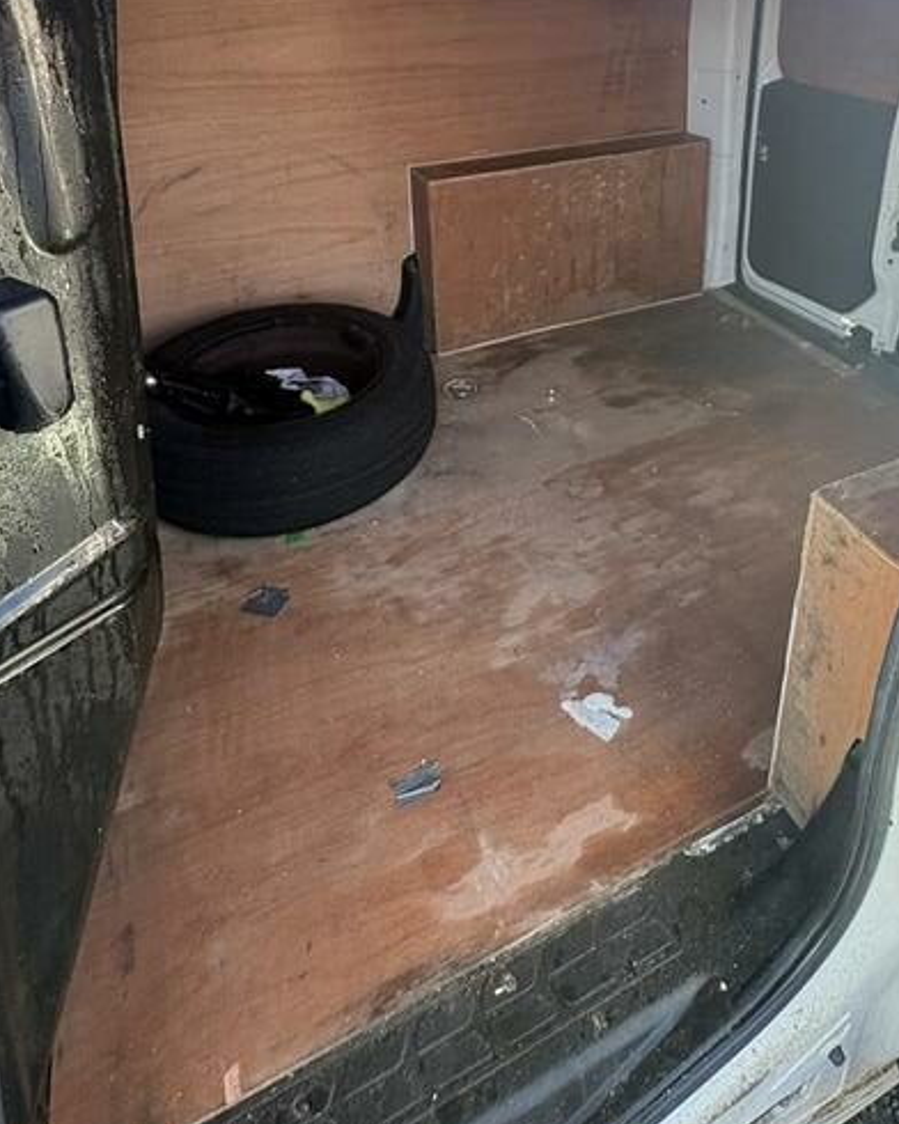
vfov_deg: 62.9
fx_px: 831
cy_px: 241
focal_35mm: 25
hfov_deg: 56.4
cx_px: 532
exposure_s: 1/99
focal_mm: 2.22
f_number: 2.2
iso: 160
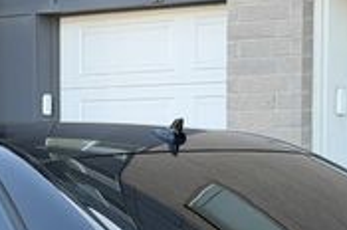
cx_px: 79
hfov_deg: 11.2
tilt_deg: -4.5
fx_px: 1761
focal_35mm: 183
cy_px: 311
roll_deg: +0.3
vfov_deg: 7.4
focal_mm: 6.76
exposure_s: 1/280
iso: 64
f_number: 1.78
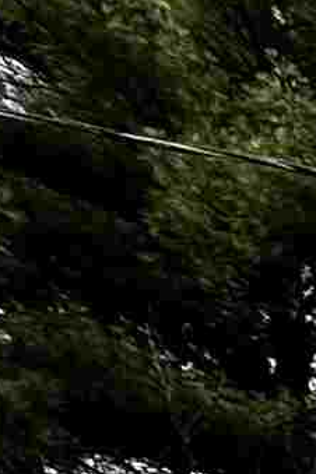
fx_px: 1738
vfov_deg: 10.7
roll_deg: -0.2
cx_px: 2083
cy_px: 1419
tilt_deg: +0.4
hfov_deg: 4.7
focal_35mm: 132
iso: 40
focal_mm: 2.22
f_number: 2.2
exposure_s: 1/556
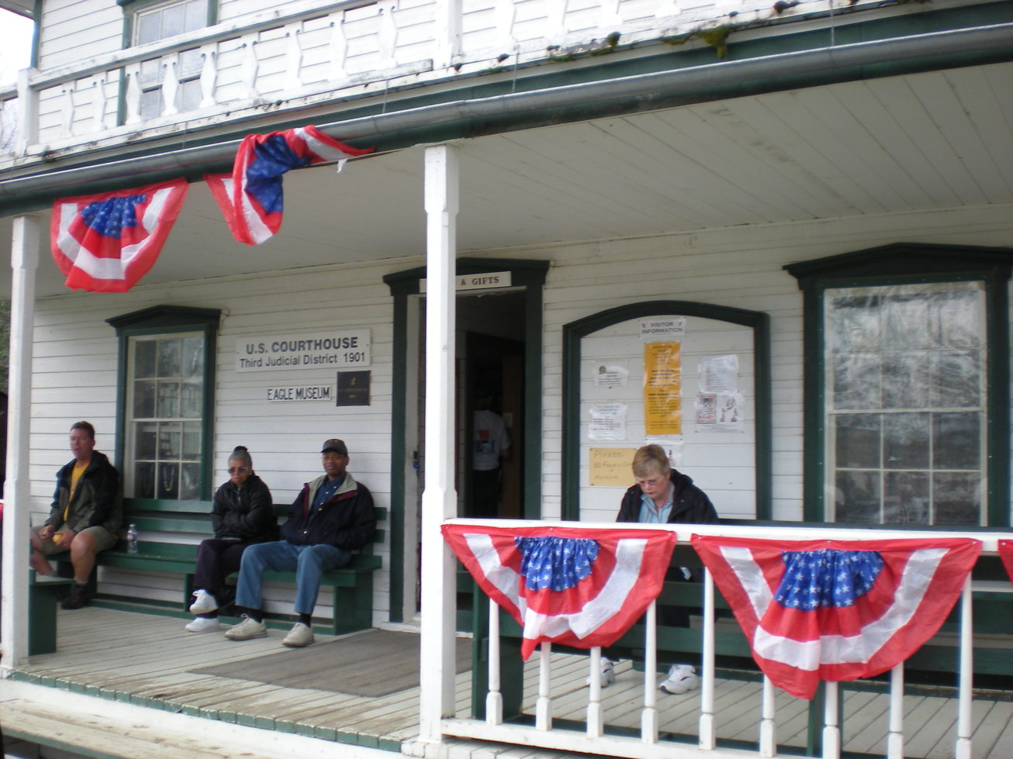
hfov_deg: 49.0
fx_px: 1112
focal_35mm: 38
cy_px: 380
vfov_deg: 37.7
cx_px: 506
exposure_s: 1/172
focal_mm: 6.3
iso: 64
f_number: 3.1
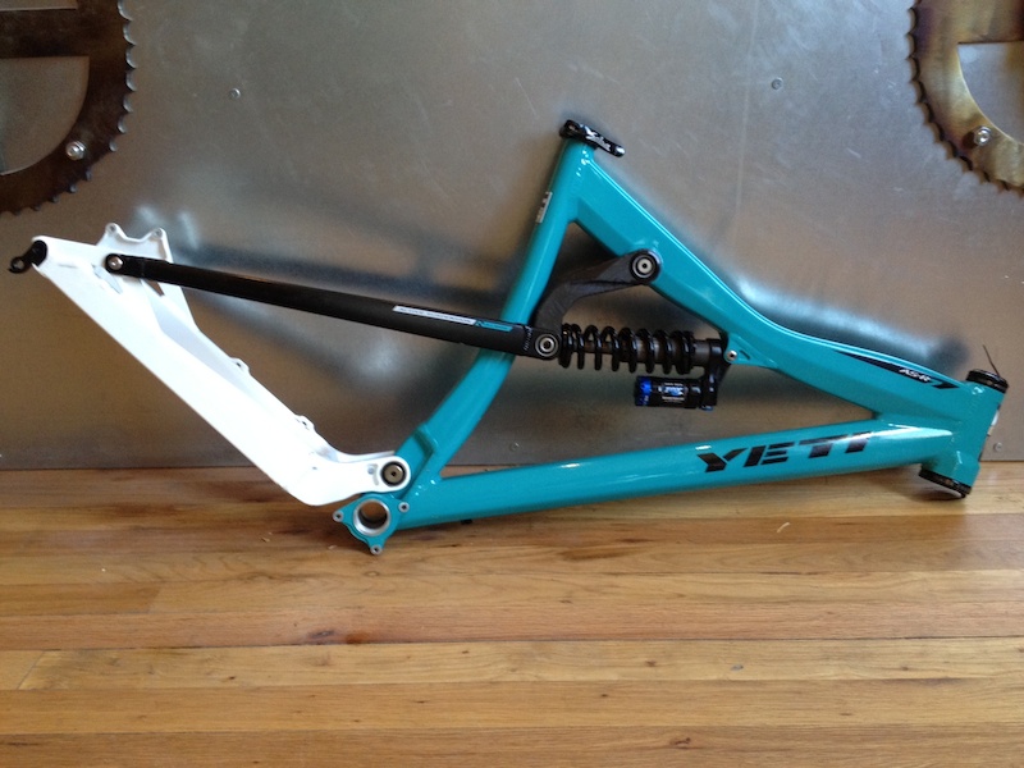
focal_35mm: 35
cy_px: 384
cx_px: 512
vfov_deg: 40.7
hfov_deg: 52.6
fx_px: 1035
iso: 160
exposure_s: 1/20
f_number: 2.4
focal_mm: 4.28
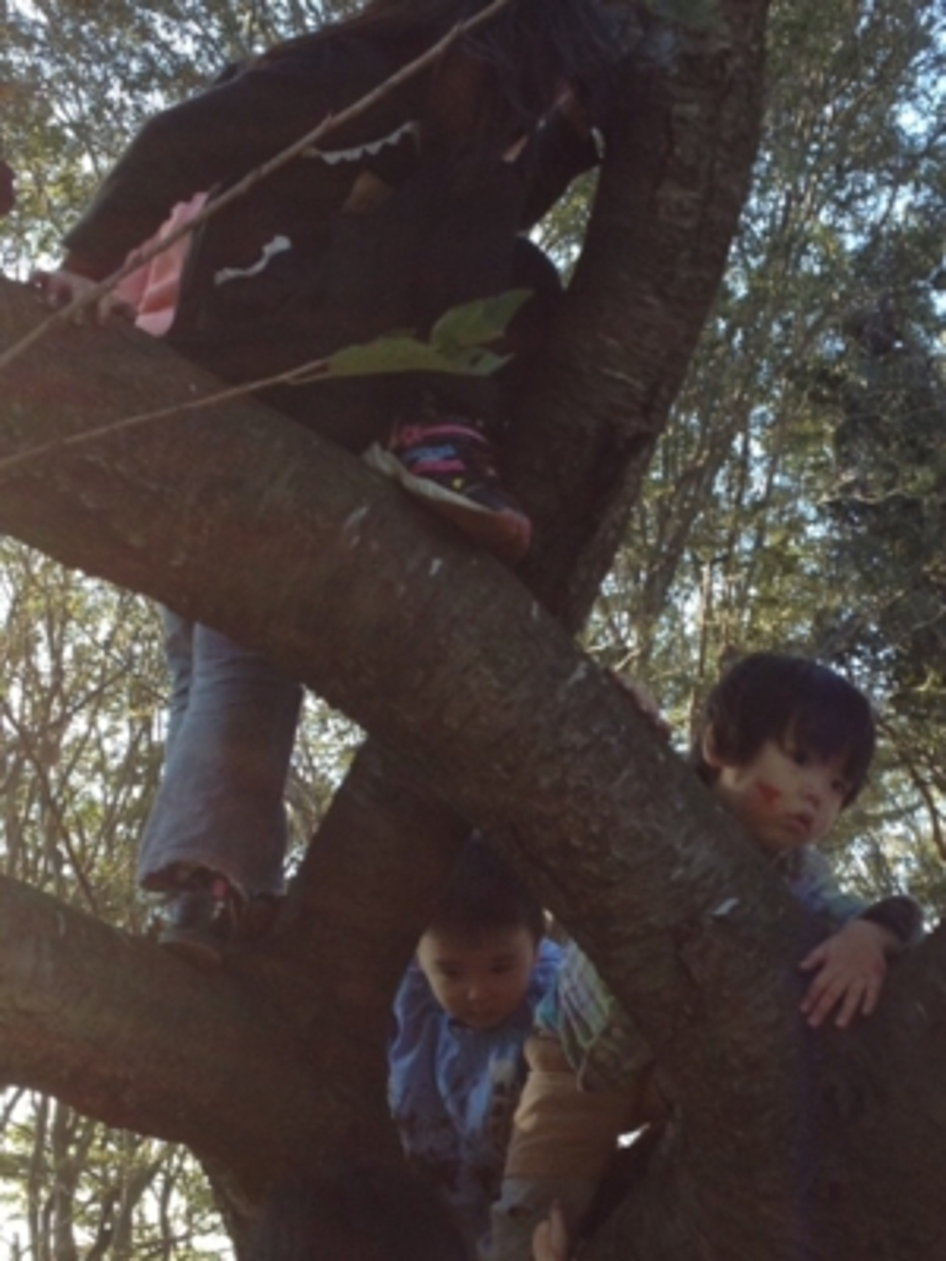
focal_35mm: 35
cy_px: 630
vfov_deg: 52.6
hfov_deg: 40.7
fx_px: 1275
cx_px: 473
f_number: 2.4
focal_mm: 4.28
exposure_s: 1/217
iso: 50
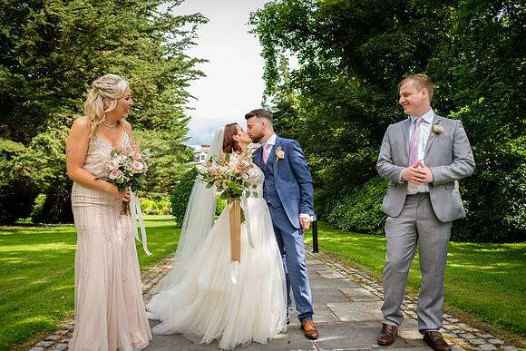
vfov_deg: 53.2
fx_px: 351
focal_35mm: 24
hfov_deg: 73.7
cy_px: 176
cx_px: 263
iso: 200
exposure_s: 1/500
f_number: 2
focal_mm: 16
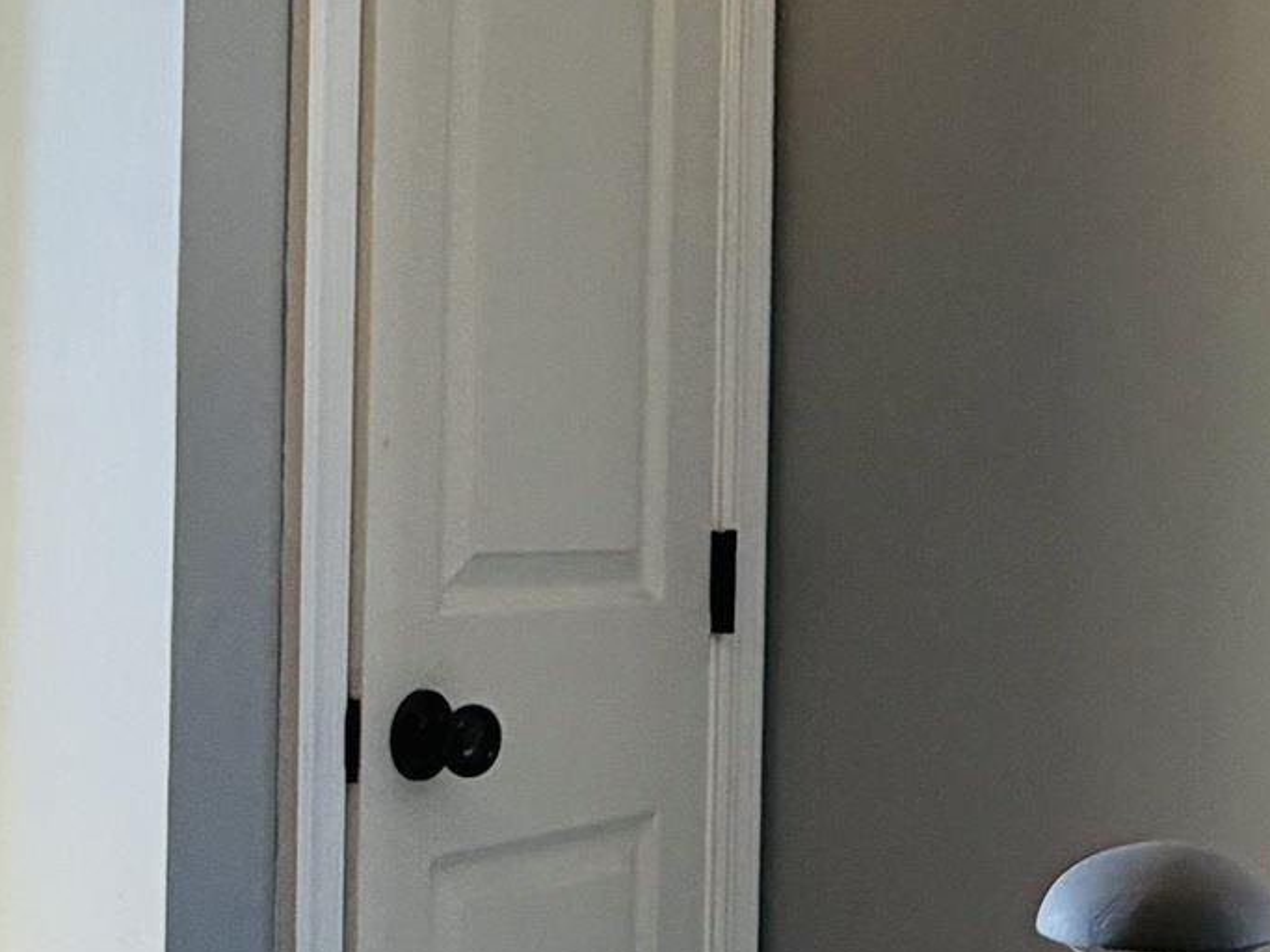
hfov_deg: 29.7
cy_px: 487
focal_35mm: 63
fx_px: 2311
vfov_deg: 23.3
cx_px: 1082
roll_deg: -1.0
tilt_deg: +0.2
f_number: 2.2
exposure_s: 1/120
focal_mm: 2.22
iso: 200
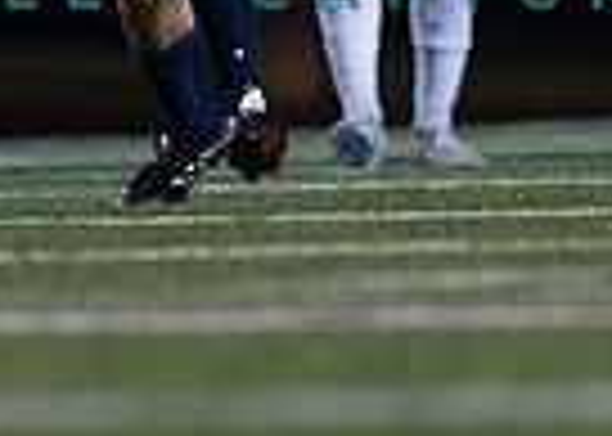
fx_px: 23054
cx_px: -114
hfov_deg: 1.5
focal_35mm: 1327
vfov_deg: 1.1
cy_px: -288
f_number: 2.8
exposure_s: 1/1000
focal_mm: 200
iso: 2500
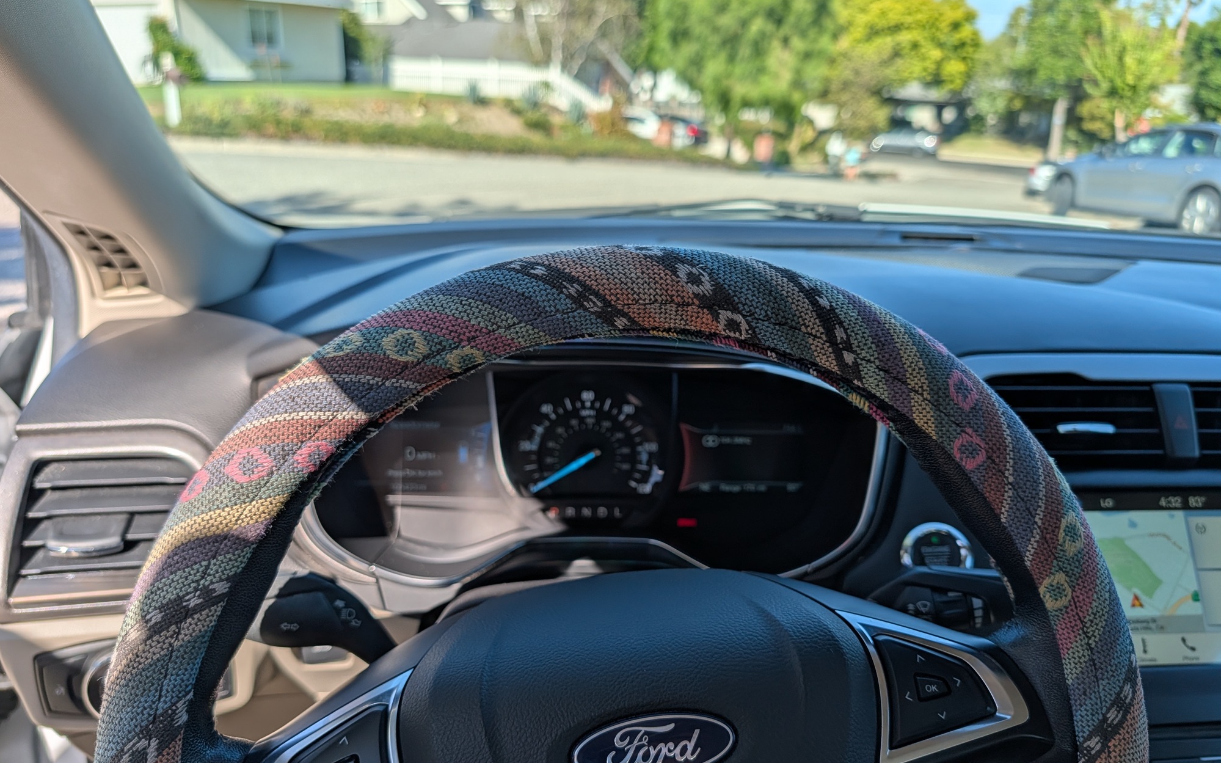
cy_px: 449
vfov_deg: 47.4
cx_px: 603
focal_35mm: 26
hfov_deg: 70.4
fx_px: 865
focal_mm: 6.9
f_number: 1.68
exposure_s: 1/698
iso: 22
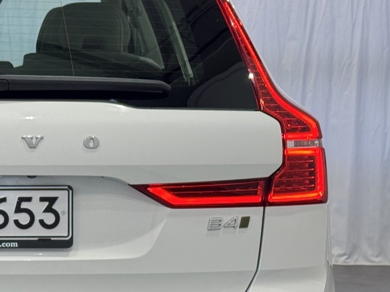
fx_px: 1341
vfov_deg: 12.4
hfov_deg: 16.1
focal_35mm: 119
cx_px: -25
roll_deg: -0.1
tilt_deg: -8.3
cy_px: 236
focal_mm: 6.76
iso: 64
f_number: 1.78
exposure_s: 1/100
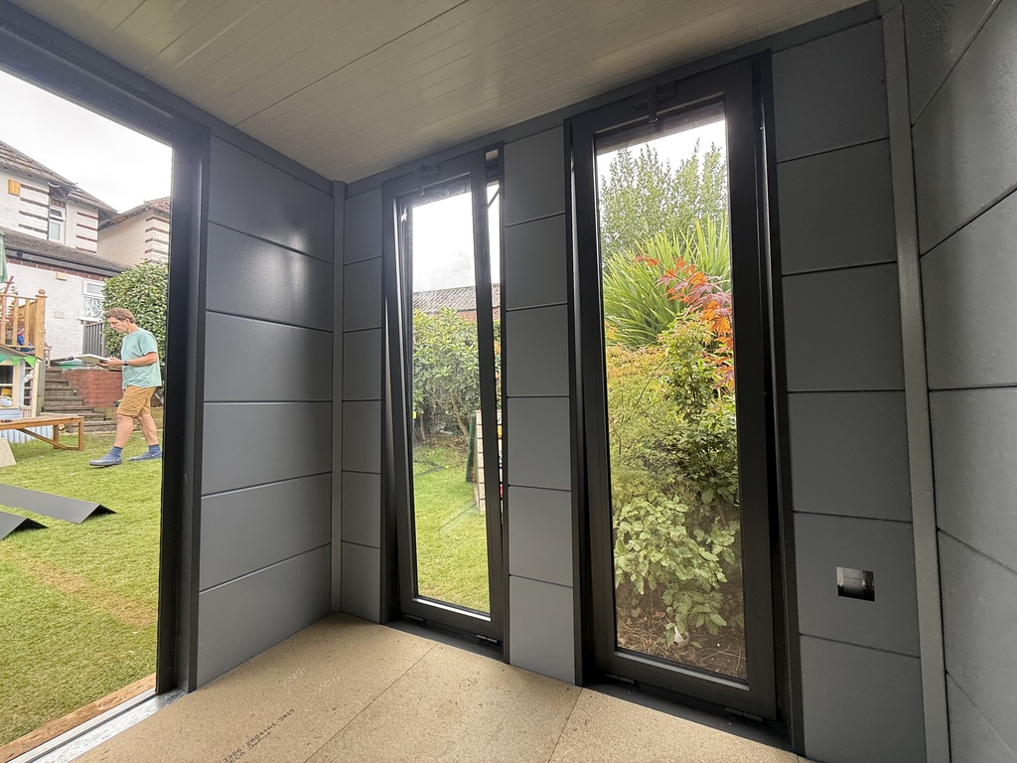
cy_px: 382
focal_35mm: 14
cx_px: 508
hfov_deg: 102.1
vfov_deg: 85.7
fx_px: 411
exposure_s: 1/99
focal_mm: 2.22
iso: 100
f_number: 2.2
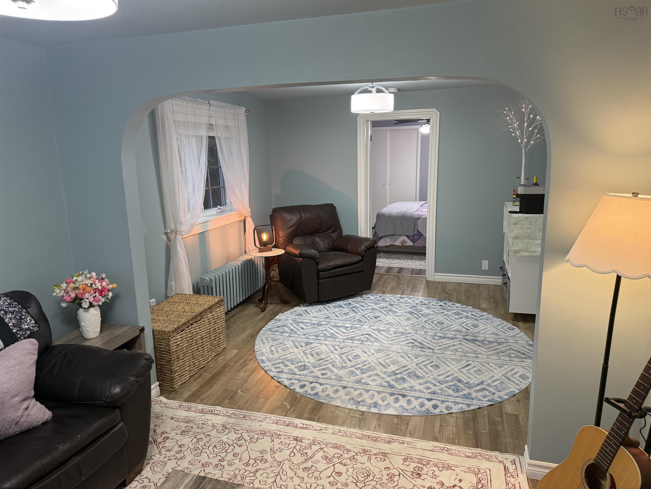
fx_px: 451
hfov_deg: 71.6
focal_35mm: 24
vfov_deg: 56.8
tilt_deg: -9.7
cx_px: 326
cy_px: 244
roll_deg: +1.8
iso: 250
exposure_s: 1/120
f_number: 1.78
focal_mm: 6.76
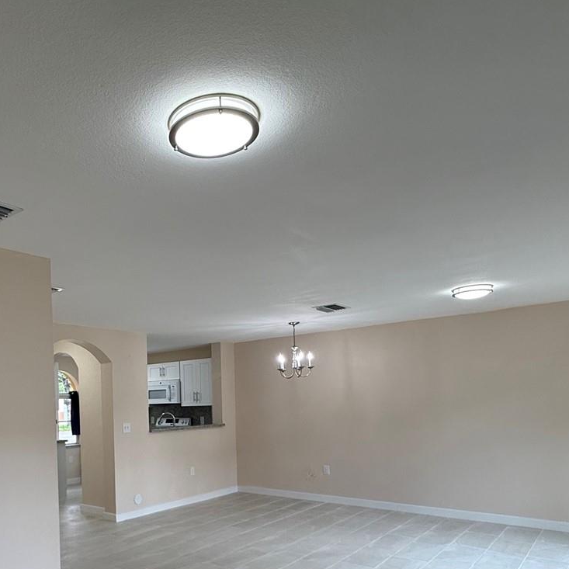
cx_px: 158
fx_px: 502
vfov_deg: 56.7
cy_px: 413
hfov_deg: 56.8
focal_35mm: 27
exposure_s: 1/120
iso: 100
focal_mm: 2.22
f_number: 2.2
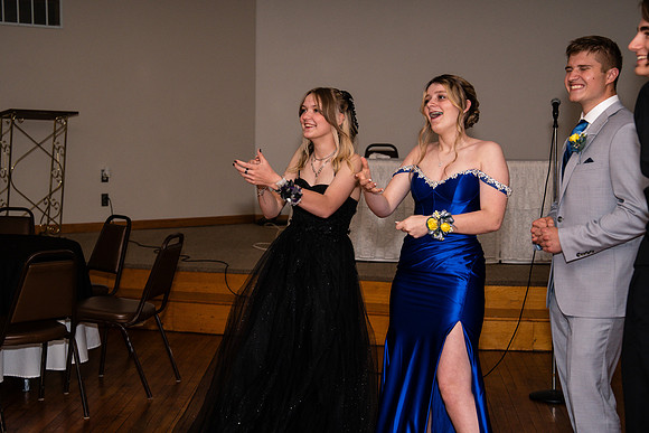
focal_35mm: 70
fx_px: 1262
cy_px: 216
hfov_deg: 28.8
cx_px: 324
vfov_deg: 19.5
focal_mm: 70
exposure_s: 1/250
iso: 400
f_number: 5
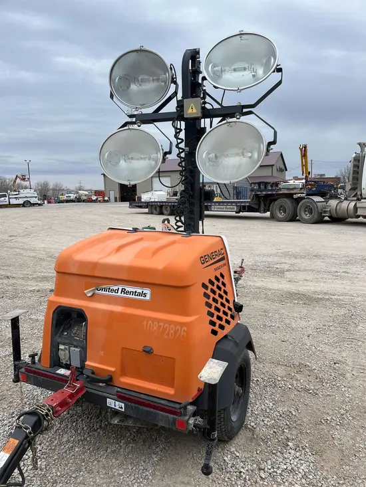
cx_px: 183
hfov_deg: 53.1
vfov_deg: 67.3
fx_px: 366
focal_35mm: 26
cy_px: 244
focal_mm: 5.1
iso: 50
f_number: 1.6
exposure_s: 1/1175
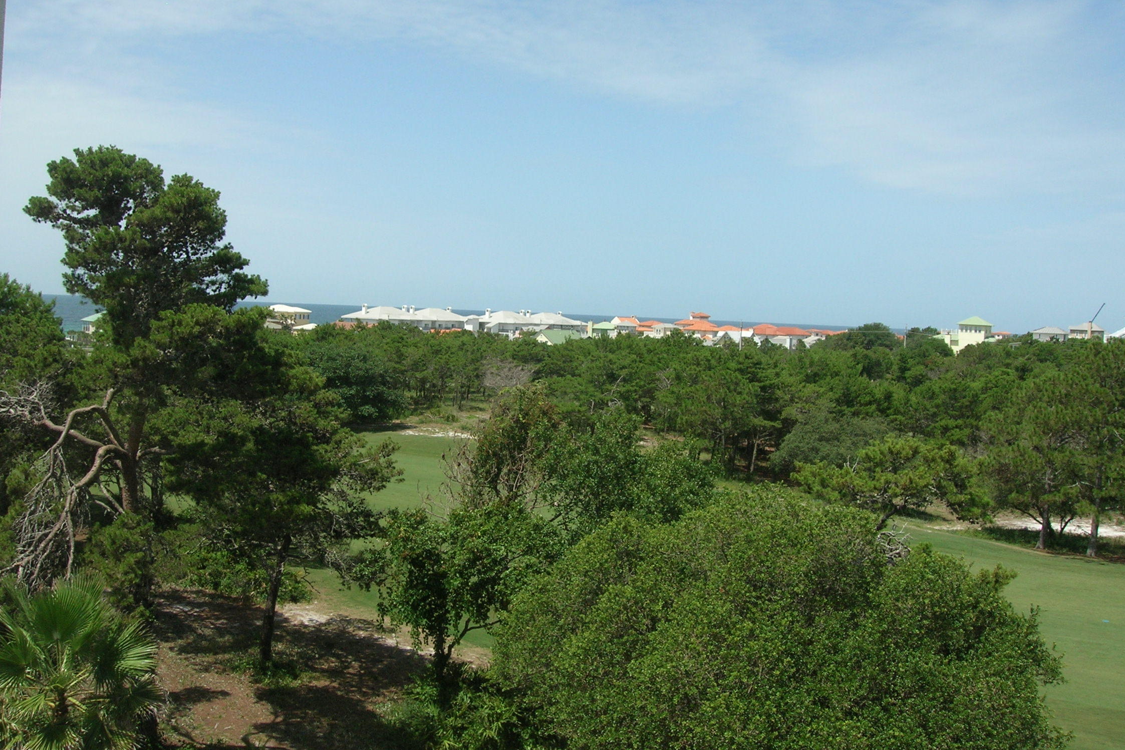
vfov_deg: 36.8
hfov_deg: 53.1
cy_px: 344
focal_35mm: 36
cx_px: 557
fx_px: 1125
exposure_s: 1/590
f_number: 4.9
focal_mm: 5.7
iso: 71
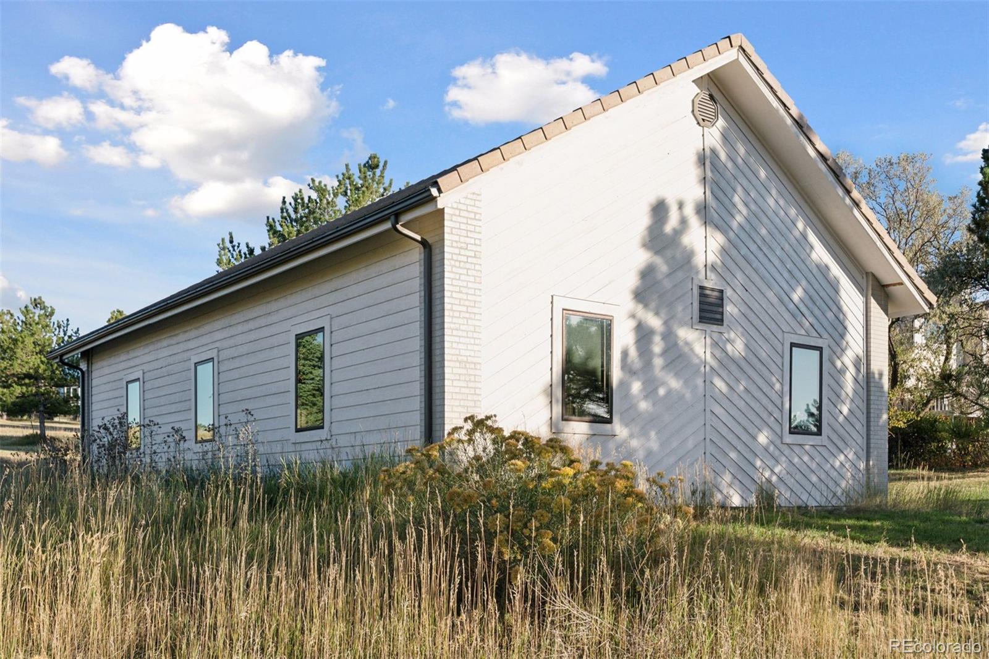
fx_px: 961
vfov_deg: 37.8
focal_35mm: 35
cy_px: 330
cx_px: 494
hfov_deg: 54.4
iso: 400
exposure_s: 1/1000
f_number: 8
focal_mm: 35
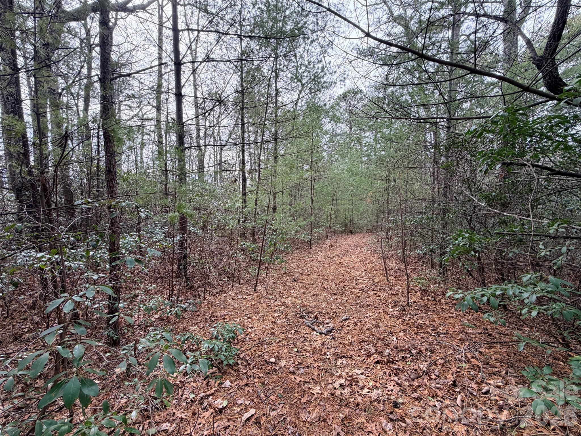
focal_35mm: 14
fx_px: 235
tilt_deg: -6.8
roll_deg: +0.5
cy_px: 218
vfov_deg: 85.7
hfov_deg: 102.1
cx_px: 290
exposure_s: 1/227
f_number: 2.2
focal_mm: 2.22
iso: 50
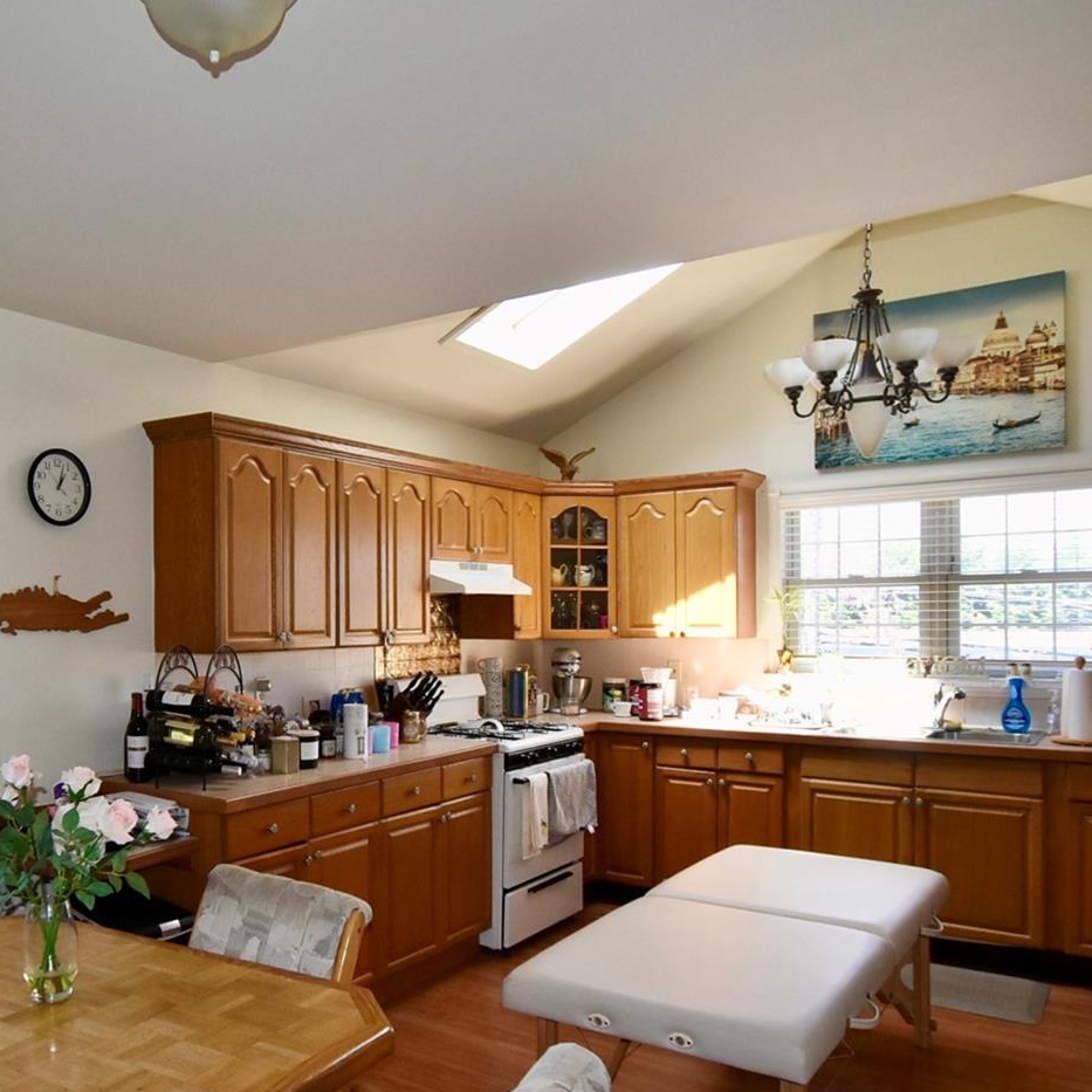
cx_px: 313
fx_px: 999
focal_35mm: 28
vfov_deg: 57.1
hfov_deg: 55.3
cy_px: 621
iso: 800
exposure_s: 1/200
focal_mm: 10
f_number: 5
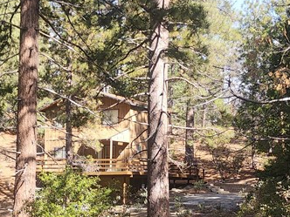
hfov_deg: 27.4
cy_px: 168
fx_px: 595
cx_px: 133
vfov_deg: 20.5
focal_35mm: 71
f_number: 1.8
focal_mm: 6.4
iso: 12
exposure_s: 1/211
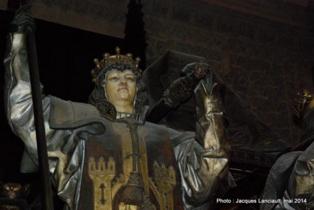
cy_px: 105
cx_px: 157
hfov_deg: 26.0
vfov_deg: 17.6
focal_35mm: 78
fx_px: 681
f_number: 5.6
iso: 1600
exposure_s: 1/60
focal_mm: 52
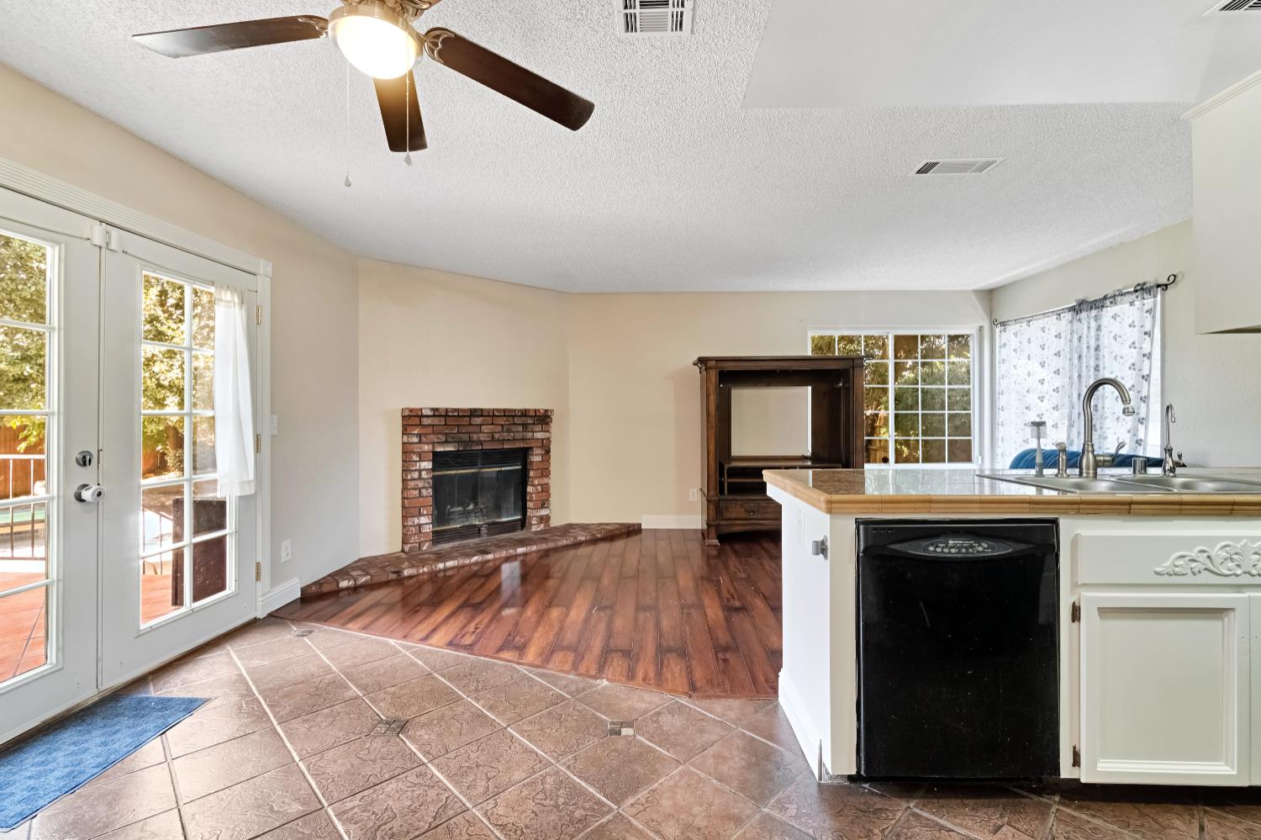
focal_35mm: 15
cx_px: 630
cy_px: 420
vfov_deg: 77.3
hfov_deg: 100.4
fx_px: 525
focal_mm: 10
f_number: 8
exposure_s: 1/6
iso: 400
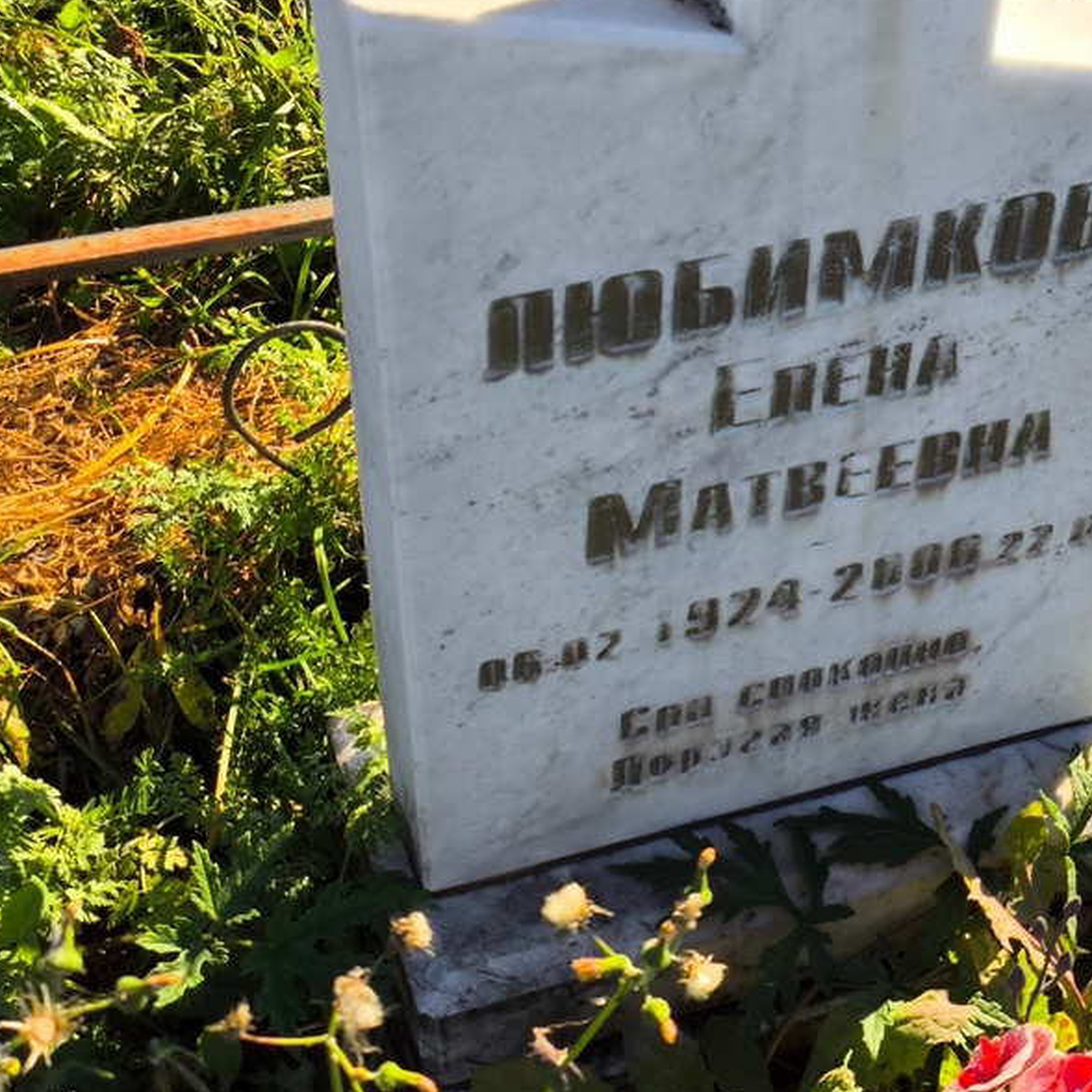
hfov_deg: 28.5
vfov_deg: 28.6
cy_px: 543
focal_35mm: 60
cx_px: 683
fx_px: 2141
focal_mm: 4.71
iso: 50
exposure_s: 1/927
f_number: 1.7
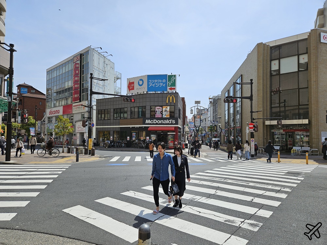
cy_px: 122
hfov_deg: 73.9
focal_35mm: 23
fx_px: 217
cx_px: 164
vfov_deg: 58.9
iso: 25
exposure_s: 1/3309
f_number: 1.8
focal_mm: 5.4
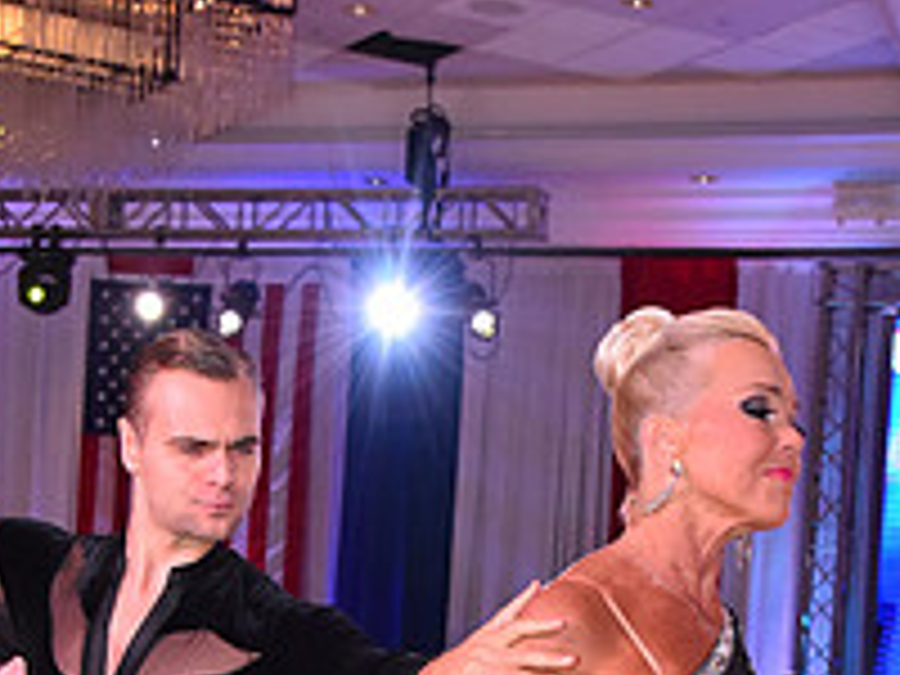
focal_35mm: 106
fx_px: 2756
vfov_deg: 13.4
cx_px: 479
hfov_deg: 18.5
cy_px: 932
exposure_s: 1/320
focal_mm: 38
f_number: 6.3
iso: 2500
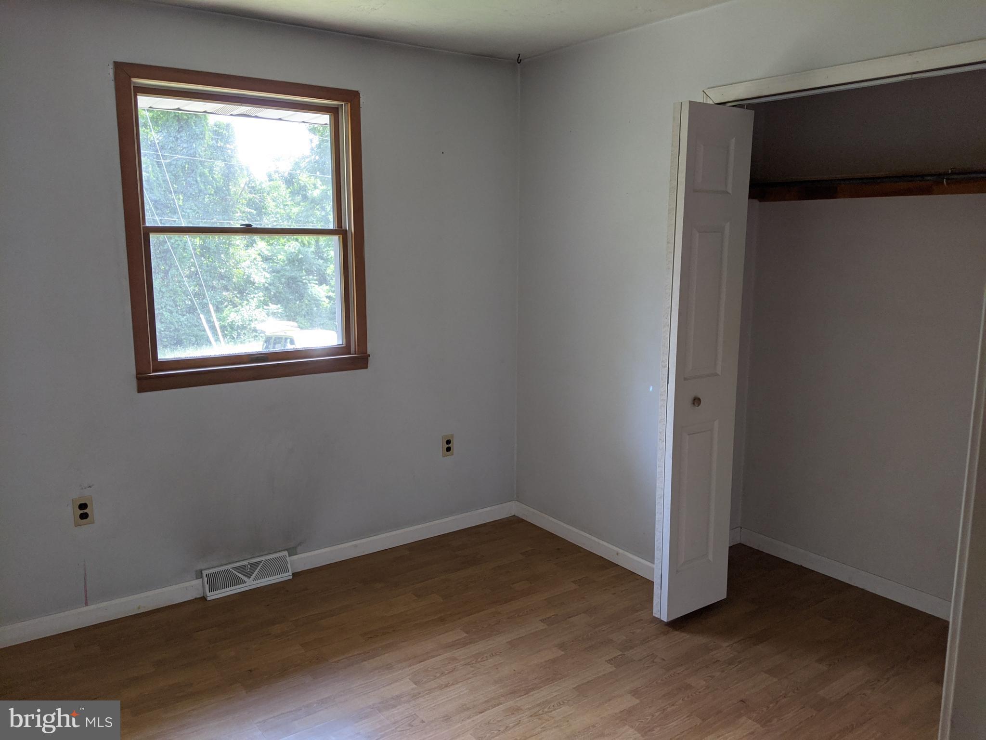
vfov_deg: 51.4
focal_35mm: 27
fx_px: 769
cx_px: 493
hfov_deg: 65.3
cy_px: 370
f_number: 1.8
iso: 74
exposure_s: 1/99.9
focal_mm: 4.44
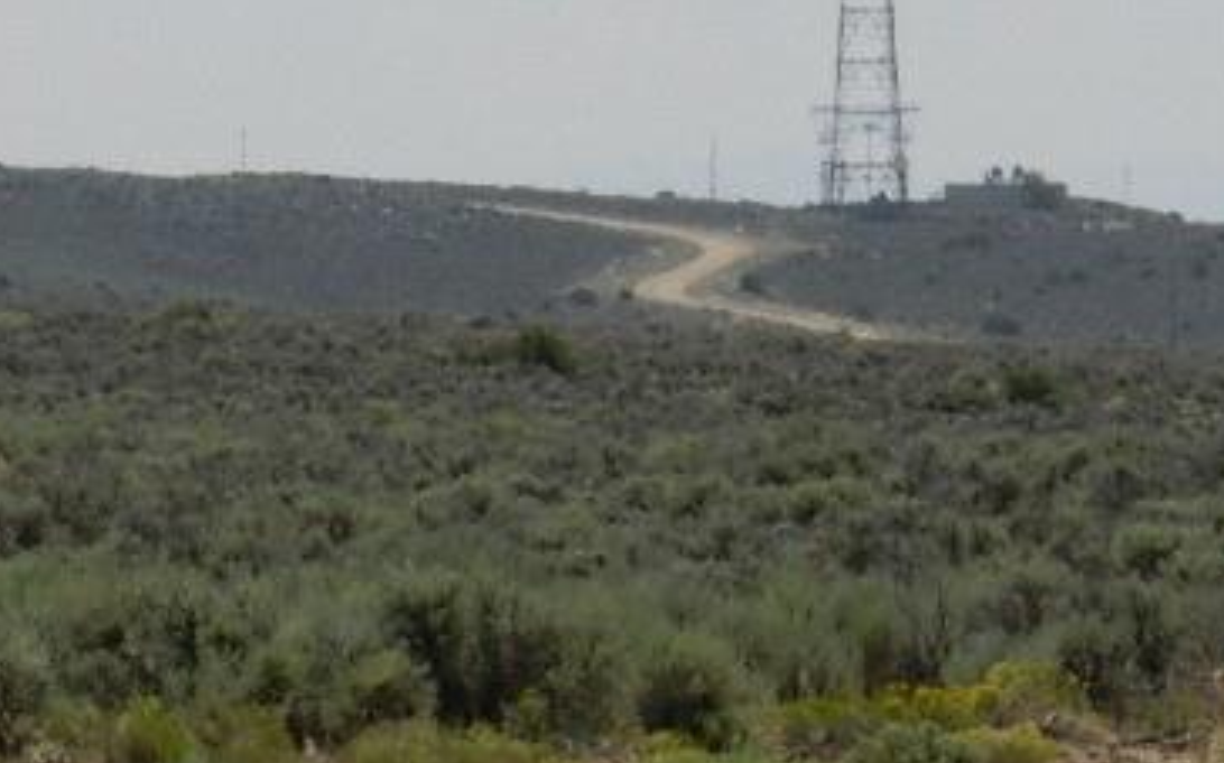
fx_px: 11868
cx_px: 572
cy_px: 44
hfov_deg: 5.9
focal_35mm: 356
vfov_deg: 3.7
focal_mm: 34
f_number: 5.5
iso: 160
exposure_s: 1/125
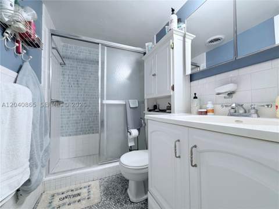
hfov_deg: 102.1
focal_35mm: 14
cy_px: 104
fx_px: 113
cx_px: 140
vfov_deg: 85.7
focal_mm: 2.22
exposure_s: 1/60
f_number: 2.2
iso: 200
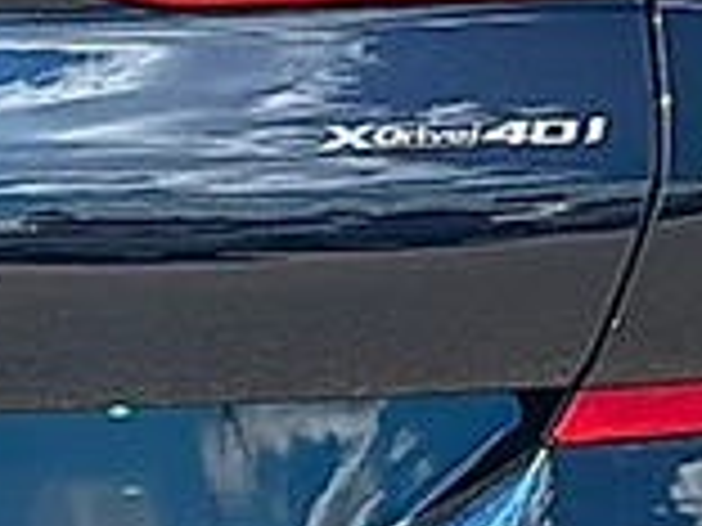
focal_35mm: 166
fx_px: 3366
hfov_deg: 11.5
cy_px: 232
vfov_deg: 8.9
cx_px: -297
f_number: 1.78
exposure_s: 1/3378
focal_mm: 6.86
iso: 80
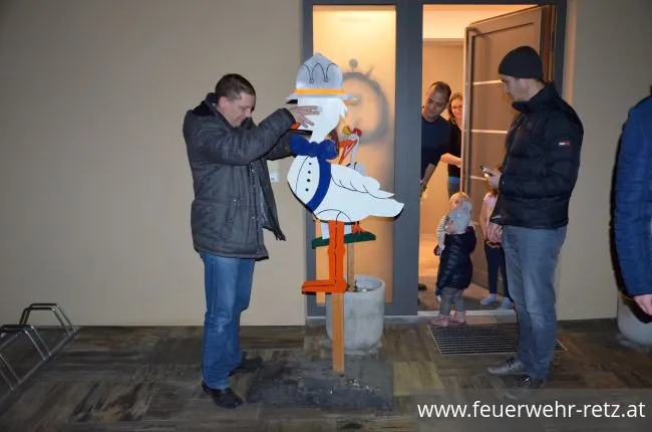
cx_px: 326
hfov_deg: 59.6
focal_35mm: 32
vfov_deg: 41.5
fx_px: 569
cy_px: 216
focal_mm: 21
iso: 3200
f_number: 3.8
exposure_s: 1/60
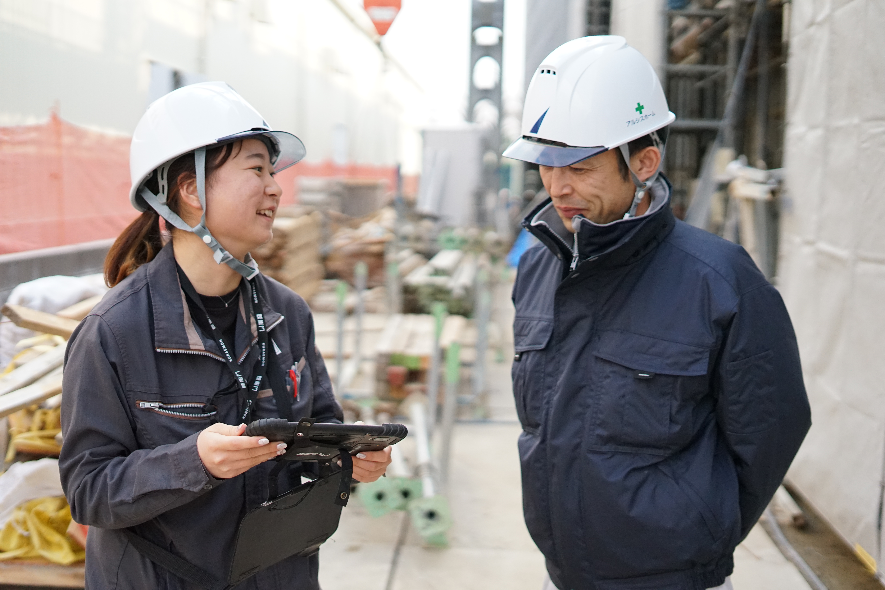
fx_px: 1229
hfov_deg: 39.6
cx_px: 442
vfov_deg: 27.0
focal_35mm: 50
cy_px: 295
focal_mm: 50
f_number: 2.2
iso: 3200
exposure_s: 1/8000
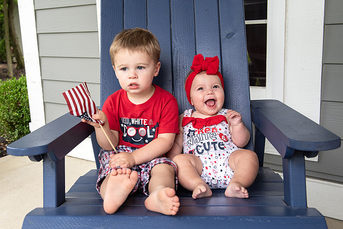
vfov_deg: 31.2
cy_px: 106
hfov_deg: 45.1
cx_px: 131
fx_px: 410
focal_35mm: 43
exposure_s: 1/100
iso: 400
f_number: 5.6
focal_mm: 34
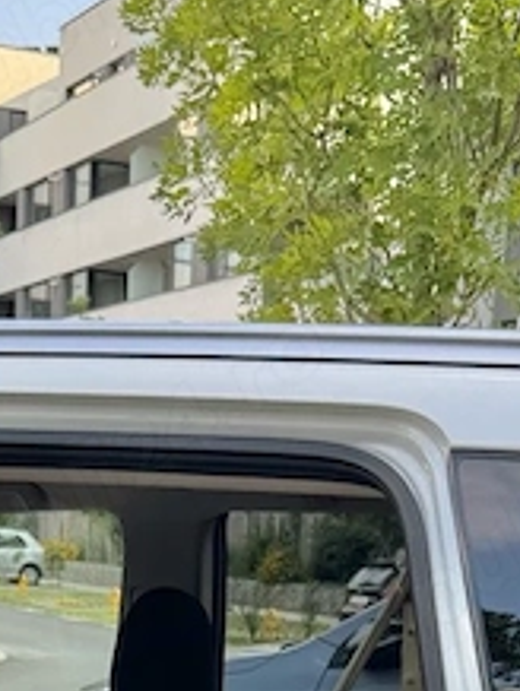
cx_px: 244
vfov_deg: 19.3
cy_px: 1046
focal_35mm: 88
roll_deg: -3.2
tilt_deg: -13.7
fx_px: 1759
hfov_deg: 16.8
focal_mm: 6.76
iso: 80
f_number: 1.78
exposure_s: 1/467
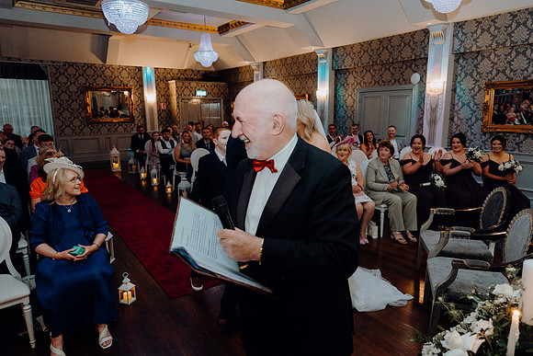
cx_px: 266
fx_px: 355
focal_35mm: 24
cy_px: 178
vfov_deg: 53.2
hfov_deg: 73.7
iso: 2500
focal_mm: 24
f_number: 3.5
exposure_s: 1/160
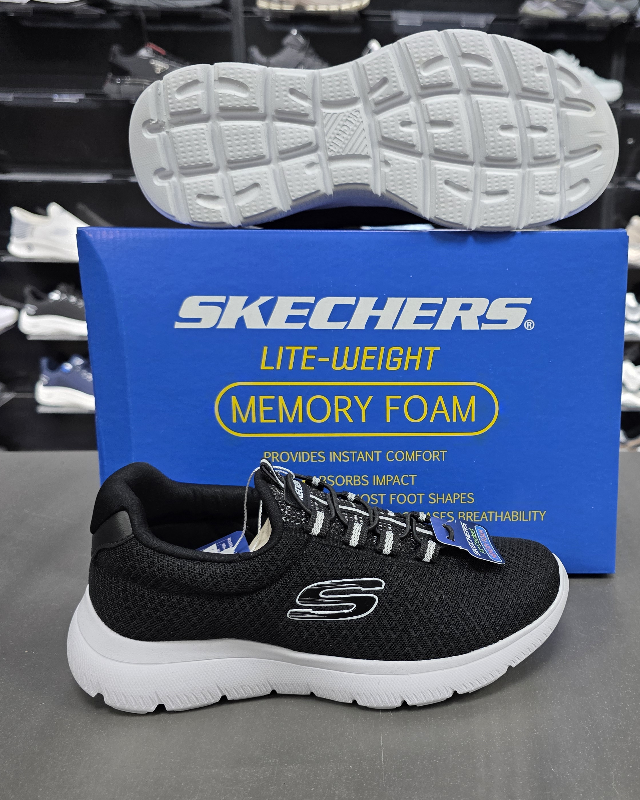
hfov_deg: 44.9
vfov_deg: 55.7
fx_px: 758
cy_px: 412
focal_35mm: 32
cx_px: 443
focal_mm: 6.3
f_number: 1.7
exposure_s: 1/180
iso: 250
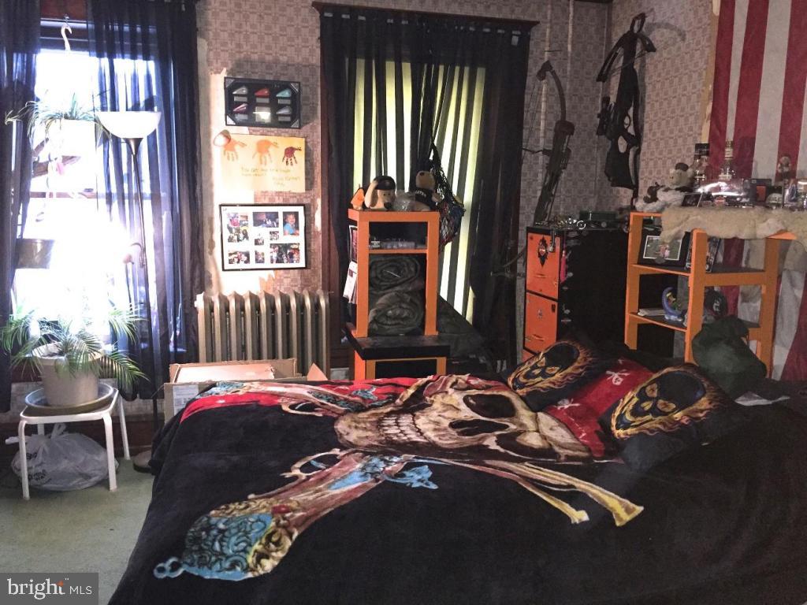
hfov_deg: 61.7
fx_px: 676
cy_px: 302
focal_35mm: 29
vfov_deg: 48.2
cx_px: 404
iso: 320
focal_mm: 4.15
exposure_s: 1/16
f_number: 2.2
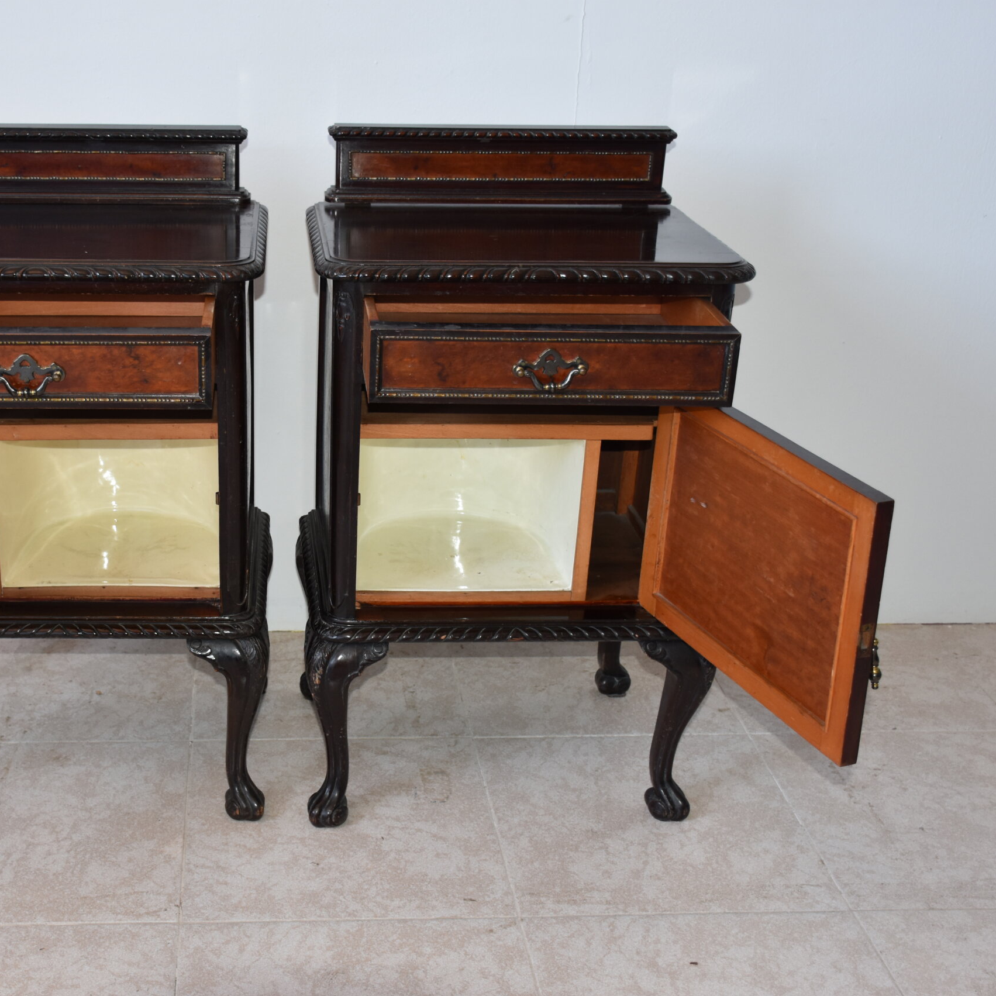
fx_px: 1497
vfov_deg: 36.8
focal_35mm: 46
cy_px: 499
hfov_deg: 36.3
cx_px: 315
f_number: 3.8
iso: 500
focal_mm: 24
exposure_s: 1/60
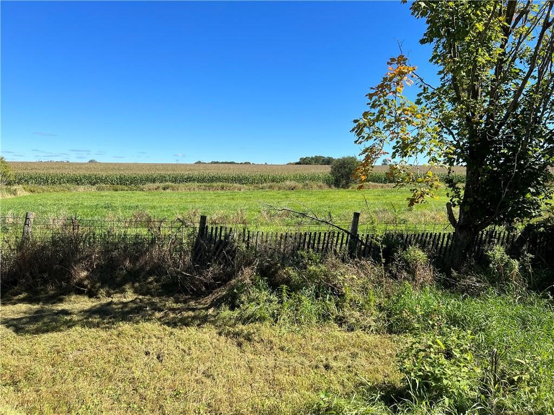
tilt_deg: -3.4
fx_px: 416
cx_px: 277
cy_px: 208
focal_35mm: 26
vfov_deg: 53.1
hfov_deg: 67.3
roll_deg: -0.8
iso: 50
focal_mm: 5.7
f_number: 1.5
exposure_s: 1/3460
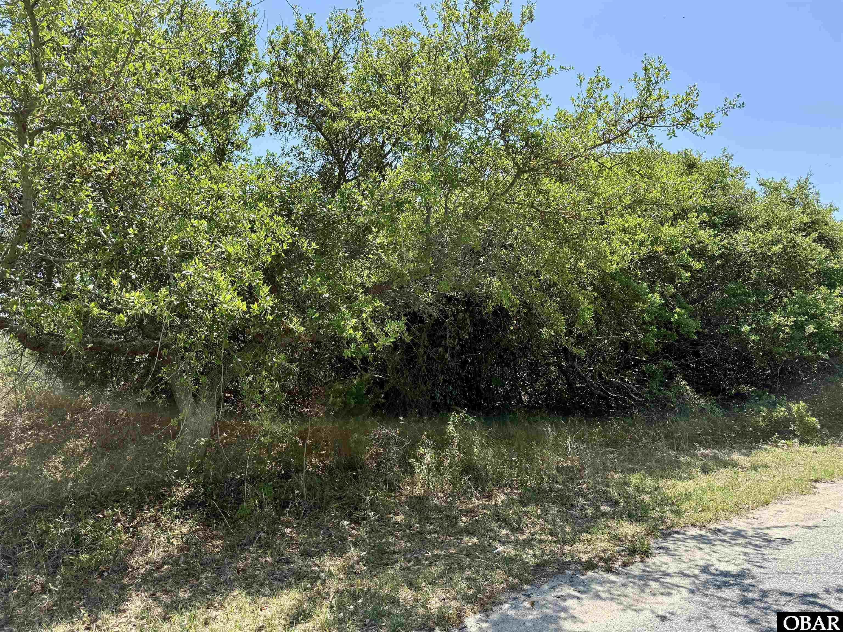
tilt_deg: +3.8
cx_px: 422
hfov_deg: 71.6
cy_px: 316
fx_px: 584
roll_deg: +1.4
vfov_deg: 56.8
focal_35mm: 24
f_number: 1.78
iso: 100
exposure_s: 1/3145
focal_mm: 6.76
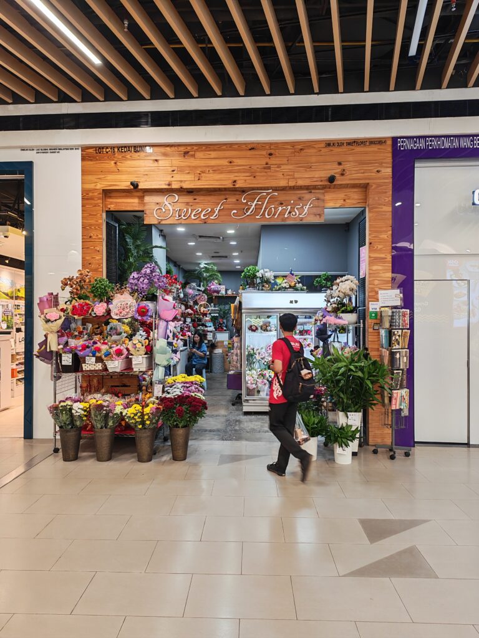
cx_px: 240
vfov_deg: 71.6
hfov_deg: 56.8
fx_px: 443
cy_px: 319
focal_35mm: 24
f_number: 1.9
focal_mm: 6.12
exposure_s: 1/50
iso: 320
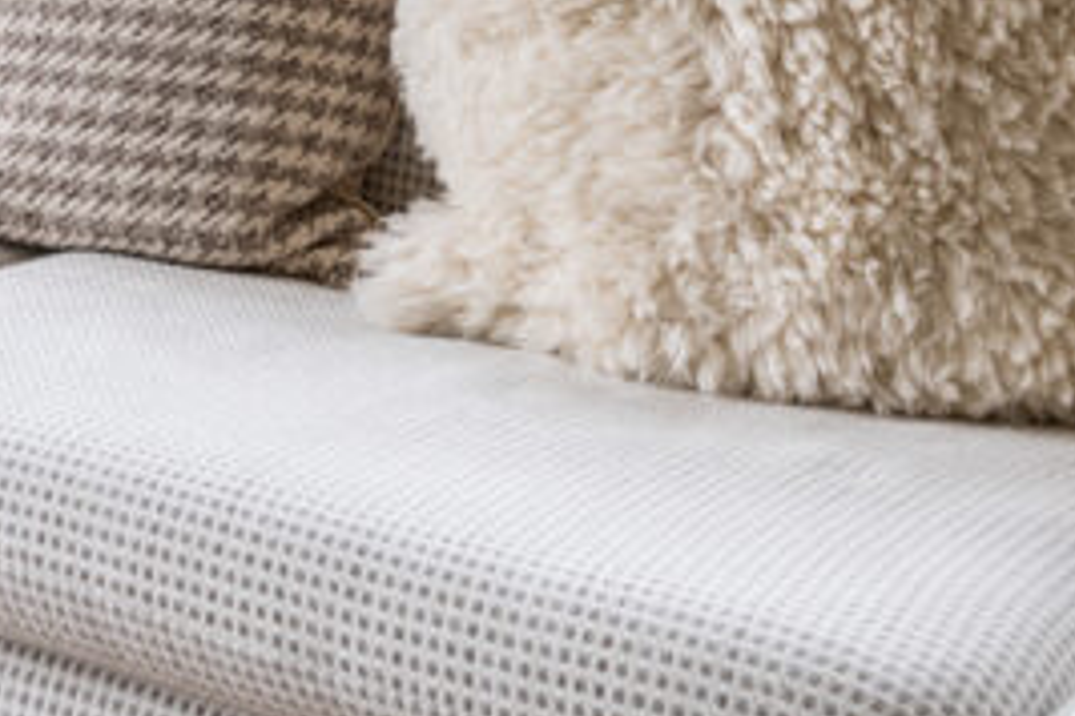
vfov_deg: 10.8
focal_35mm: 117
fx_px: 3493
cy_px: -638
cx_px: -149
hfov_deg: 16.9
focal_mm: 30
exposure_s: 1/20
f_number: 8
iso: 400
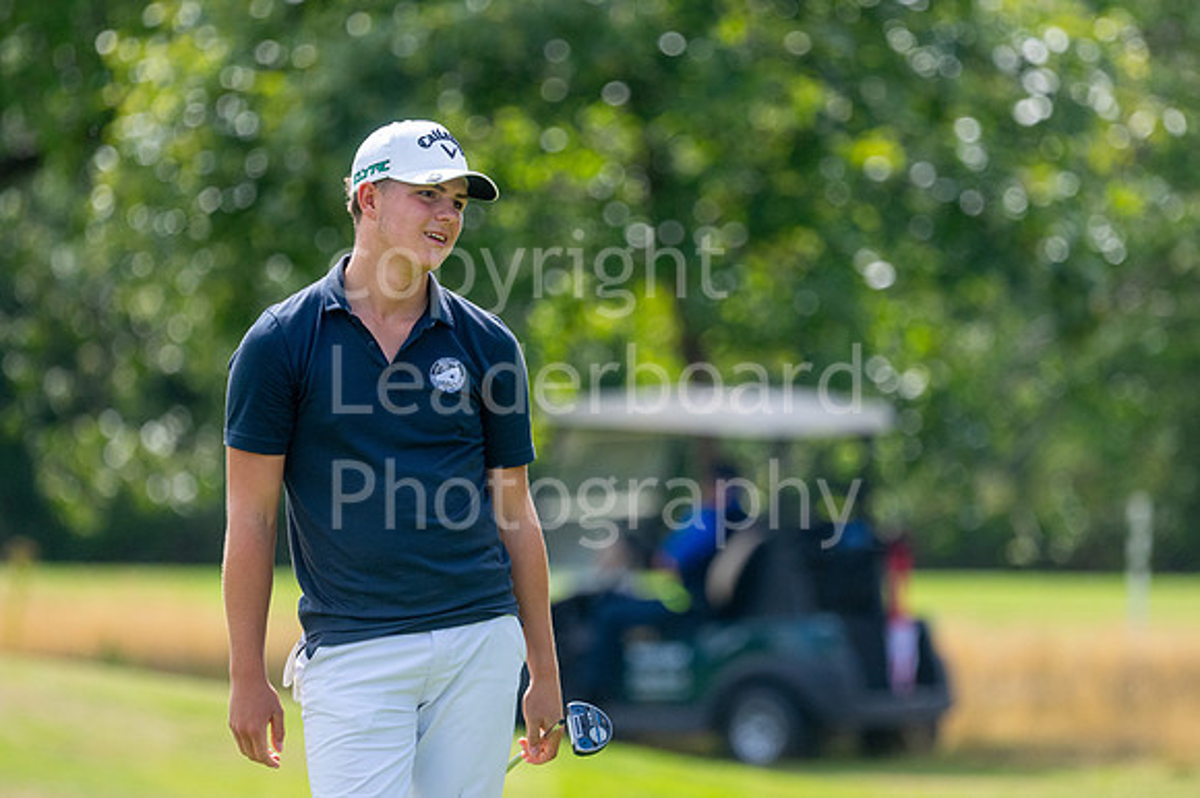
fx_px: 14991
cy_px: 399
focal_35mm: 450
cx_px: 600
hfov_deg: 4.6
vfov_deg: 3.1
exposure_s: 1/2500
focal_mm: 300
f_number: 4
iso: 640
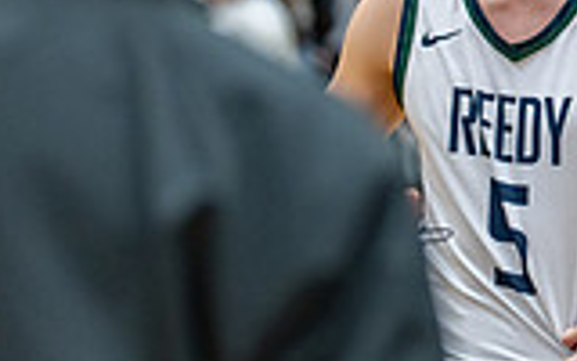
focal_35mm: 198
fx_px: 3114
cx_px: 649
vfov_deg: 6.6
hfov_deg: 10.4
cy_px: 0
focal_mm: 50
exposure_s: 1/1000
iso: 1000
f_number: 1.2
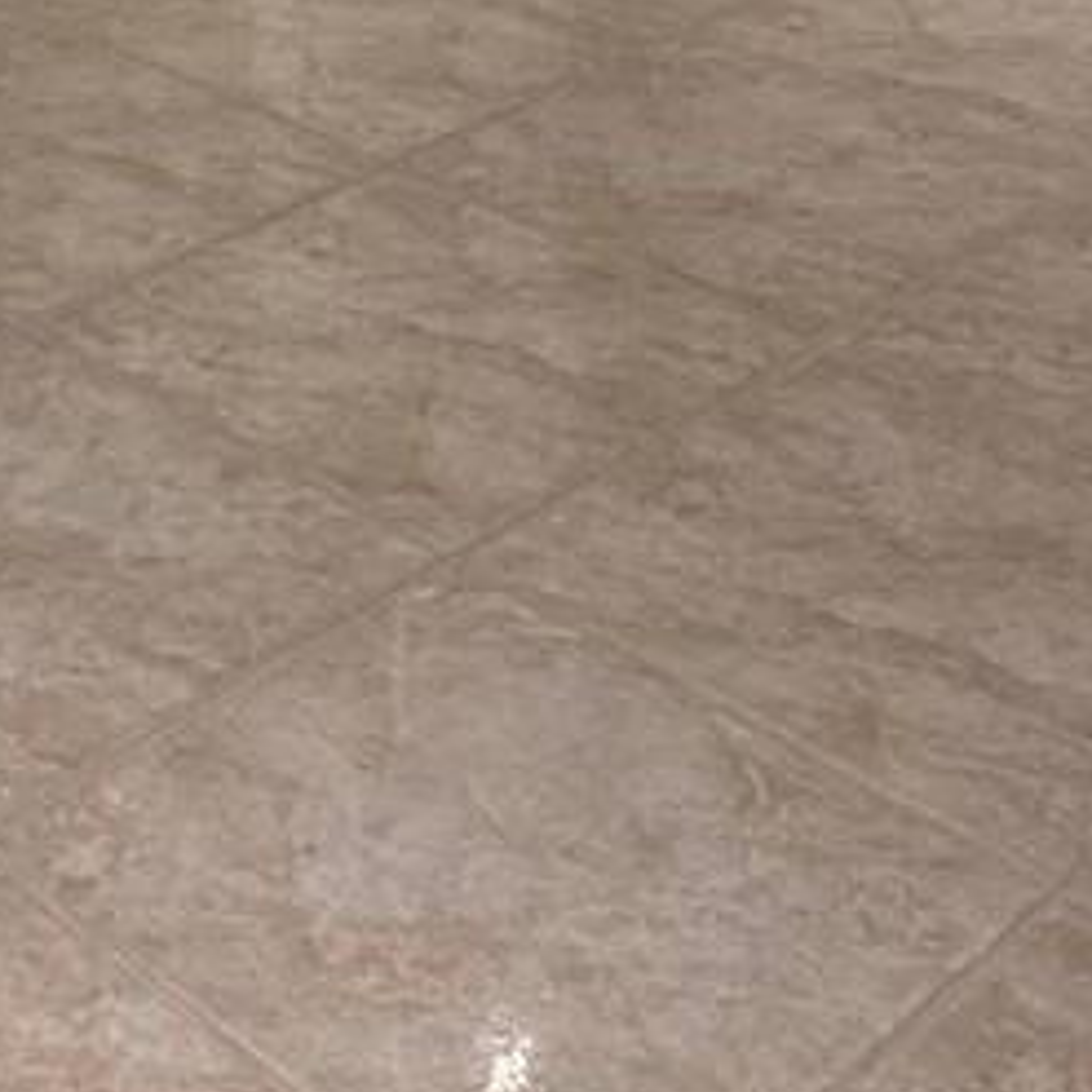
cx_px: -168
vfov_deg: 18.4
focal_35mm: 80
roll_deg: +3.1
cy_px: -681
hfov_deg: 20.4
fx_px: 2855
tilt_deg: -7.4
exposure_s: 1/120
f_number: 2.2
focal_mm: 2.22
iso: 320
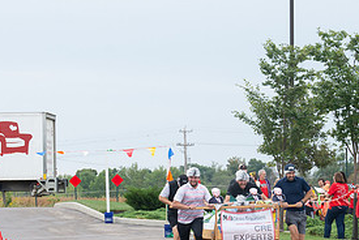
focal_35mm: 277
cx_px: 182
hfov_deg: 7.4
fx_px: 2765
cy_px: 214
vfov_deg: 5.0
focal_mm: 105
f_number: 9
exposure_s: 1/250
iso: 640
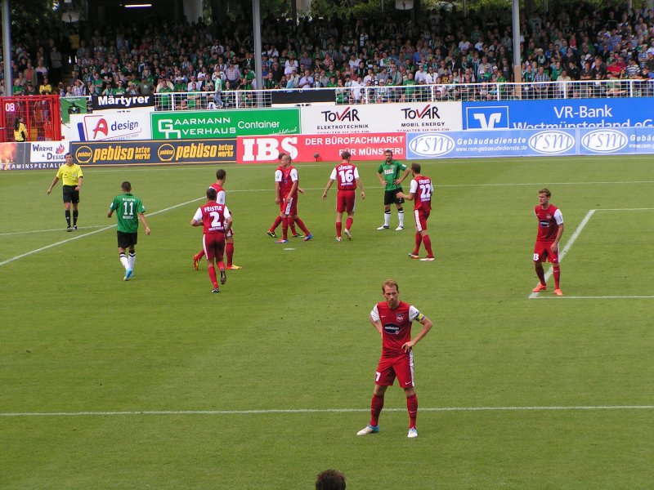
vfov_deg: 11.3
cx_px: 327
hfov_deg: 15.1
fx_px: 2475
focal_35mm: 131
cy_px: 245
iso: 50
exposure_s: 1/200
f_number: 5
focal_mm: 20
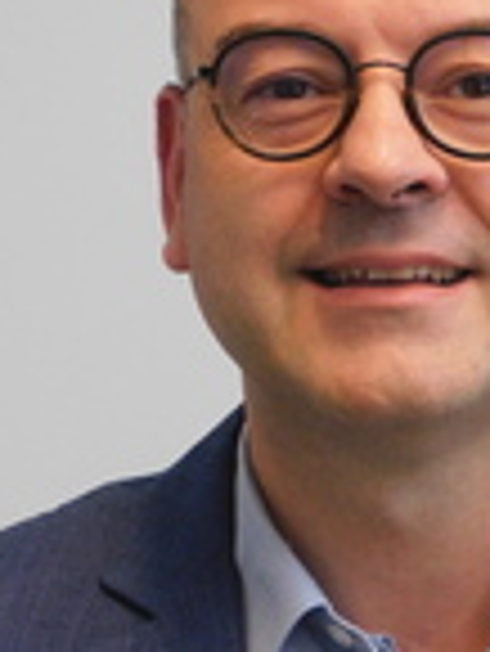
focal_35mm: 159
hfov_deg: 9.3
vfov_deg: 12.4
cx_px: 400
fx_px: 2997
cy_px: 209
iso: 400
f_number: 4.2
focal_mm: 11.7
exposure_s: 1/30
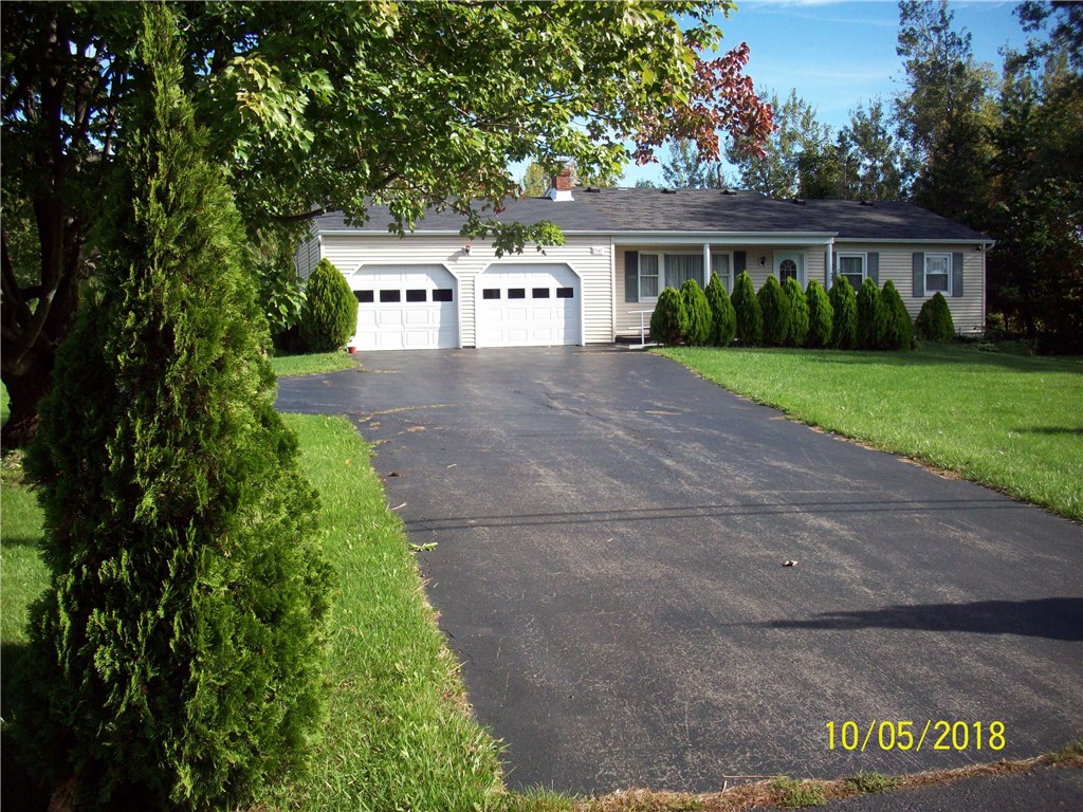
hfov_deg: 50.1
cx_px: 542
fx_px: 1158
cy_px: 406
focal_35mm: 37
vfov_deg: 38.7
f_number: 2.8
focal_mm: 6.2
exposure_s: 1/620
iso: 80
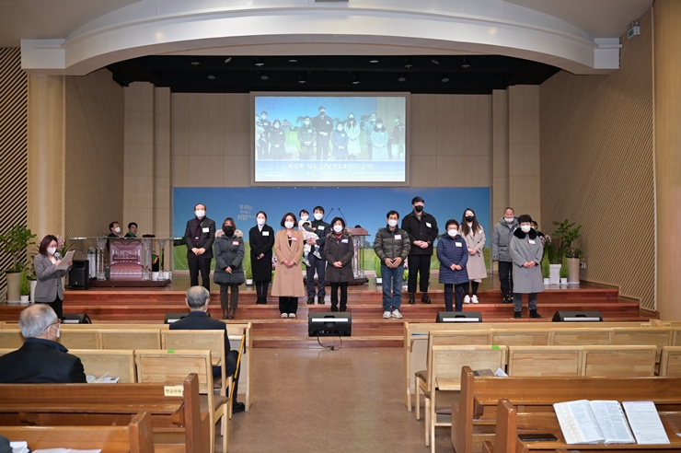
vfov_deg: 40.5
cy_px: 226
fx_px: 614
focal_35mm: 32
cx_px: 340
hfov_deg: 58.0
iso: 500
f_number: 4
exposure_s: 1/160
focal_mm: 32.5
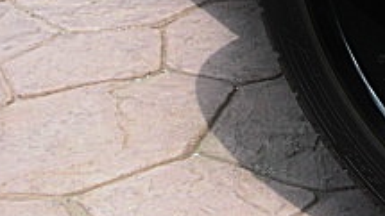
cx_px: 458
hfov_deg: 17.5
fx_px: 1195
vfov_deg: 10.1
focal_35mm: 117
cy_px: -79
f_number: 2.8
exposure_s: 1/320
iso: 50
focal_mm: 6.3
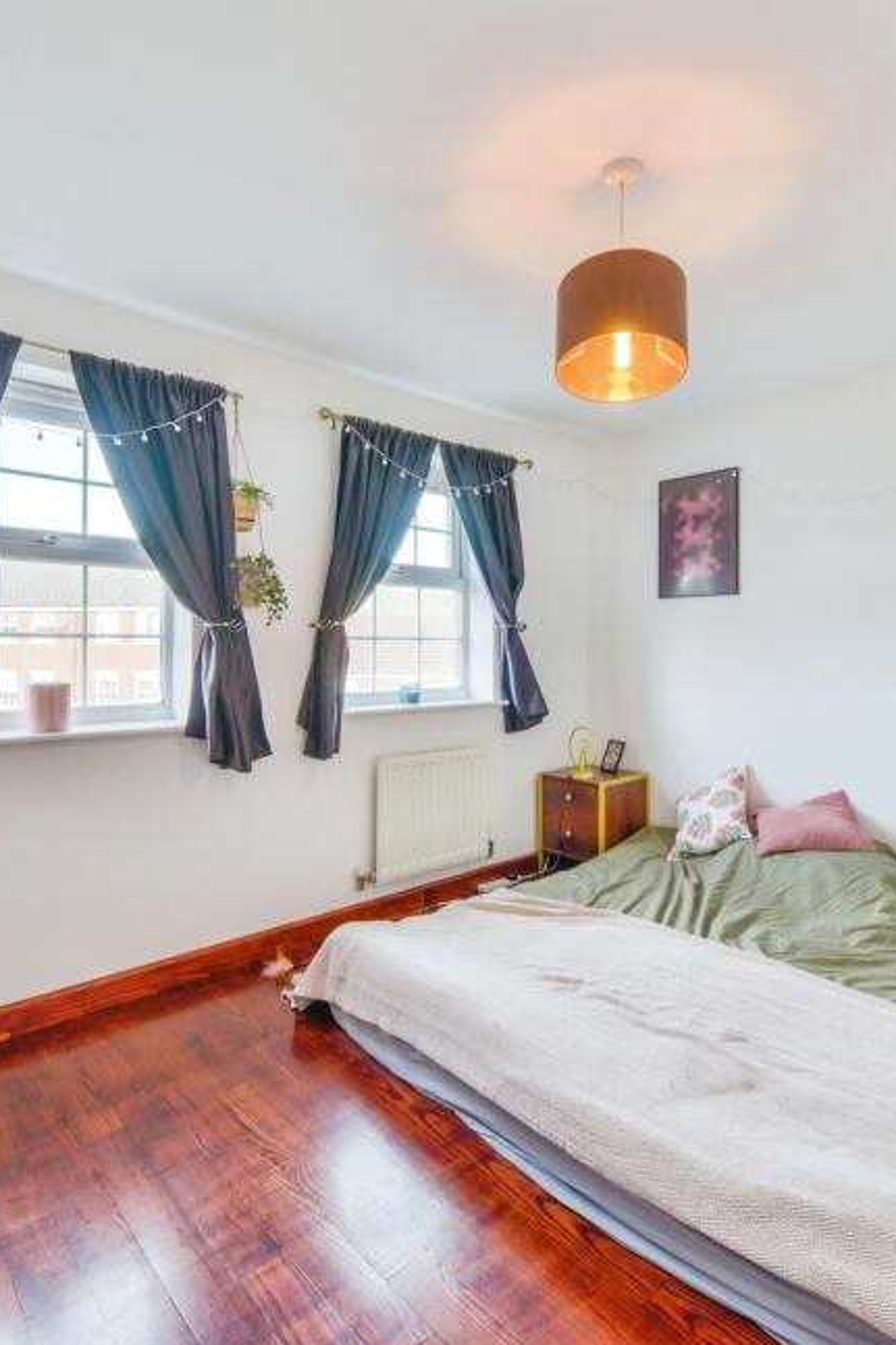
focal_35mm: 19
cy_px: 643
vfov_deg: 86.9
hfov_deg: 64.5
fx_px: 710
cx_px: 476
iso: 200
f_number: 10
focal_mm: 12
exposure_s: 1/10
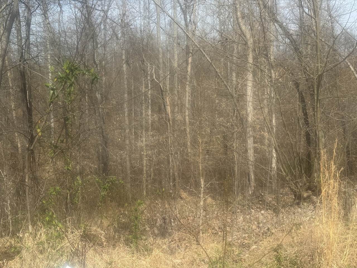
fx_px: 495
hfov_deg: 39.7
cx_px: 178
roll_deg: +0.5
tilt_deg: -6.6
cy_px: 134
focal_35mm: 48
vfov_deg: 30.3
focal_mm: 6.76
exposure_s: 1/4049
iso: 64
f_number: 1.78
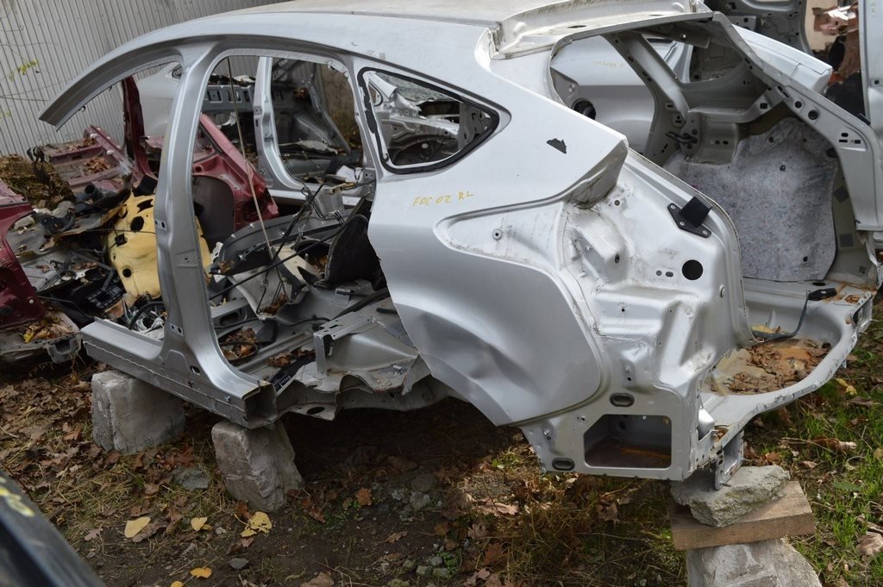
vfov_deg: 38.3
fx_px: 846
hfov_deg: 55.1
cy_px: 294
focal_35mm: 34
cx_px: 442
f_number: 5.6
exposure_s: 1/125
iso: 100
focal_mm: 23
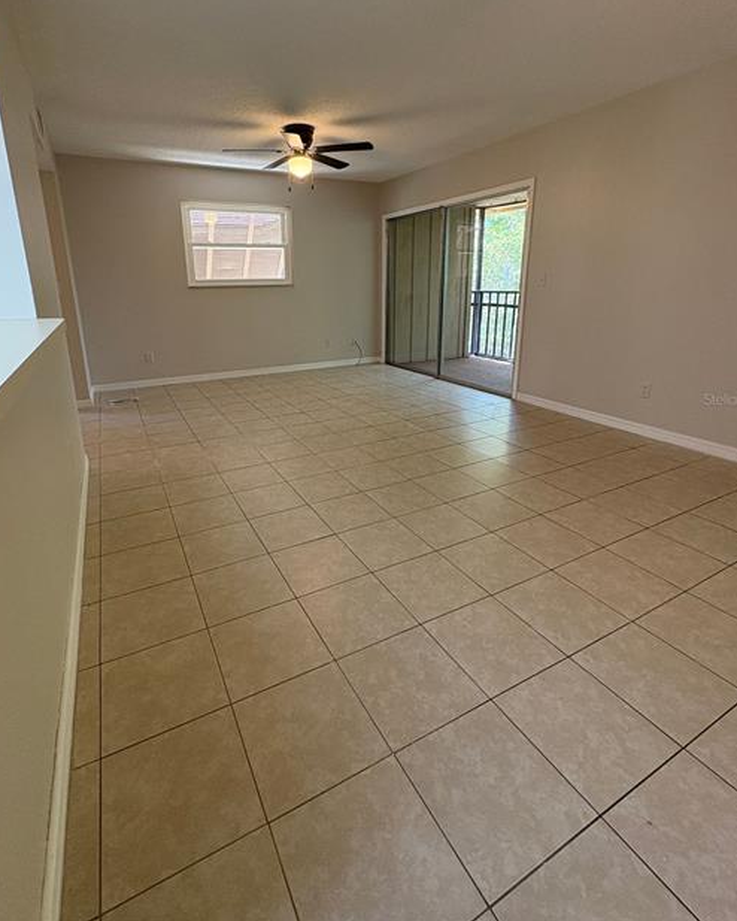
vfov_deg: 89.1
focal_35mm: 17
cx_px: 342
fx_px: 463
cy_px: 399
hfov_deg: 76.9
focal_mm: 2.22
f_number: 2.2
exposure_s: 1/60
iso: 200
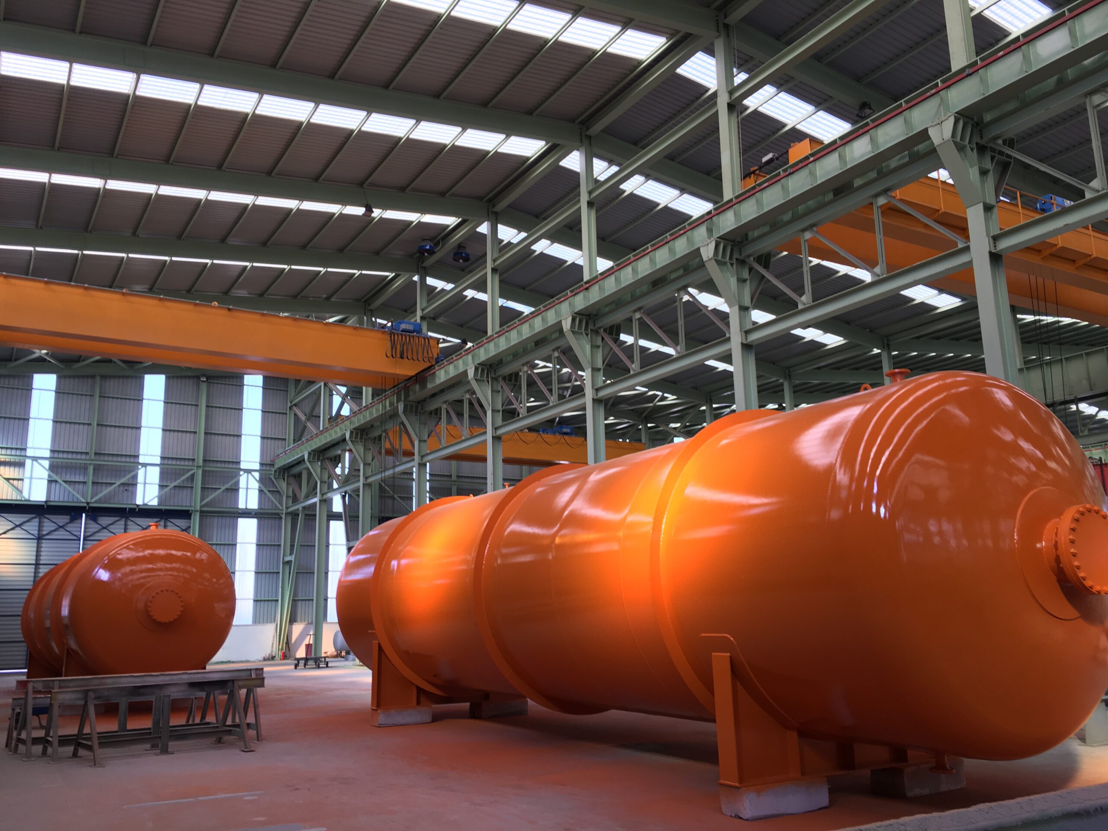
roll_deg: +2.7
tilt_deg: +14.0
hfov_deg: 61.7
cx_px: 554
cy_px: 416
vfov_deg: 48.2
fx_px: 928
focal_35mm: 29
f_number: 2.2
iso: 25
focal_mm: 4.15
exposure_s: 1/100
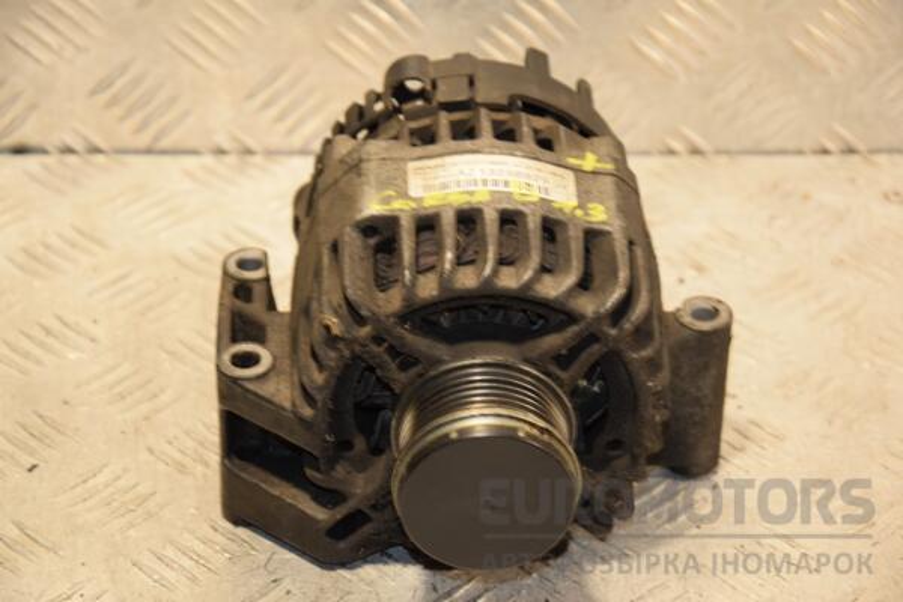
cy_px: 301
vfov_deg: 11.4
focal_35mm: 120
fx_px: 3010
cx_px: 452
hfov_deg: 17.1
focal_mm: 80
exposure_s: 1/100
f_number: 5.3
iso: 800
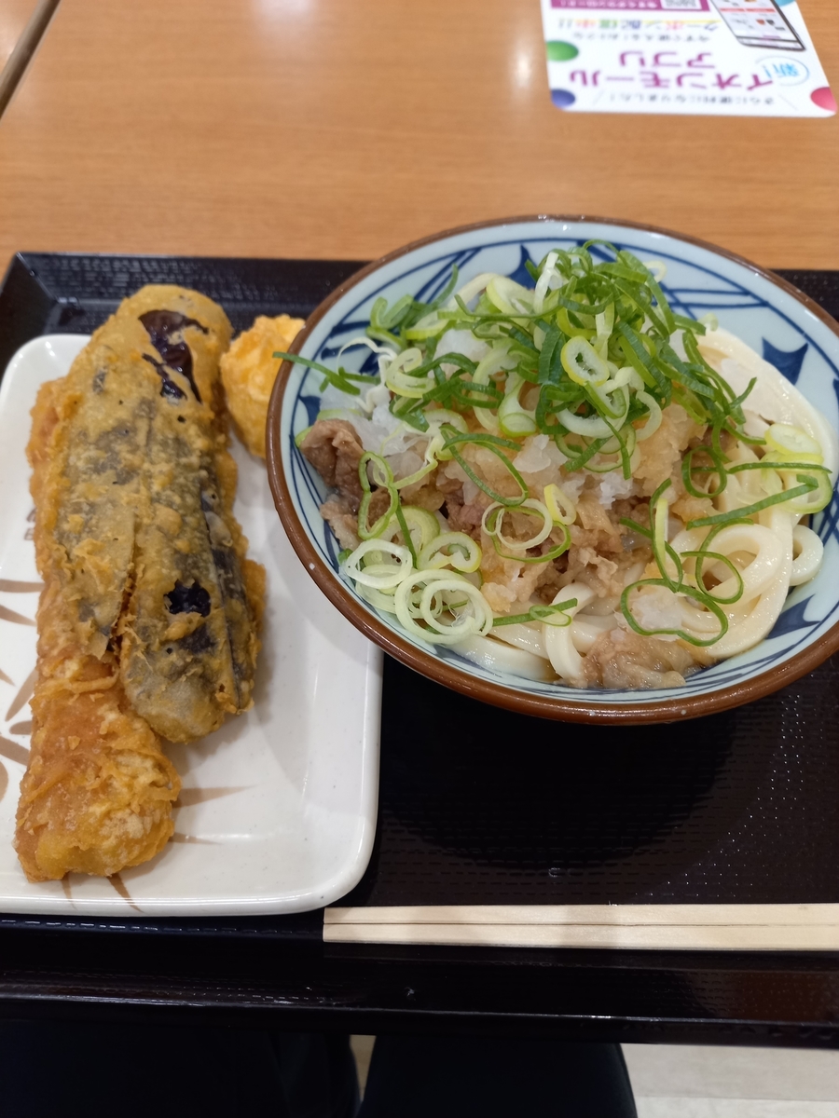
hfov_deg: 54.9
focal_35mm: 25
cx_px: 420
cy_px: 559
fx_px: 808
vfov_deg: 69.4
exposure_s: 1/50
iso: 250
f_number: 2
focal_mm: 4.6
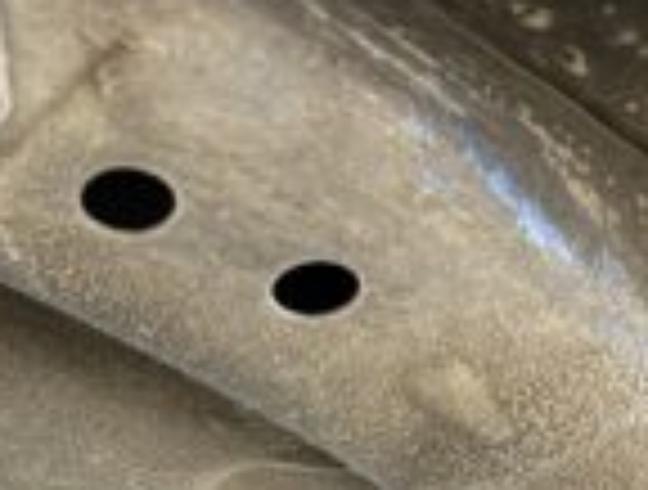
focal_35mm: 63
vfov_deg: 22.5
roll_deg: +0.8
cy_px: 497
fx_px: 1183
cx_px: 153
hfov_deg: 30.1
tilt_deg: +30.2
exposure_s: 1/11
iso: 640
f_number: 1.6
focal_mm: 5.96
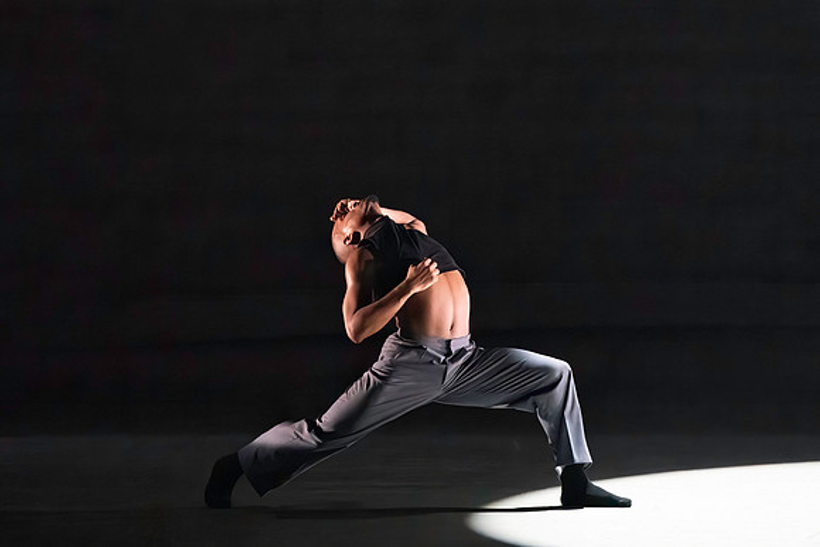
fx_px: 9345
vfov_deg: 3.4
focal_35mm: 410
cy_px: 217
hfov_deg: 5.0
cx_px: 406
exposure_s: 1/400
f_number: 5.6
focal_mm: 300
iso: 20000
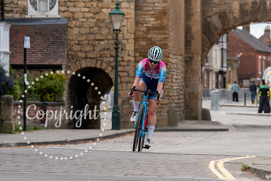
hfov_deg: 9.1
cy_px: 81
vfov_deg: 6.1
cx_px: 186
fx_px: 1694
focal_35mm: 225
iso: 250
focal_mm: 127
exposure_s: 1/1000
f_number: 4
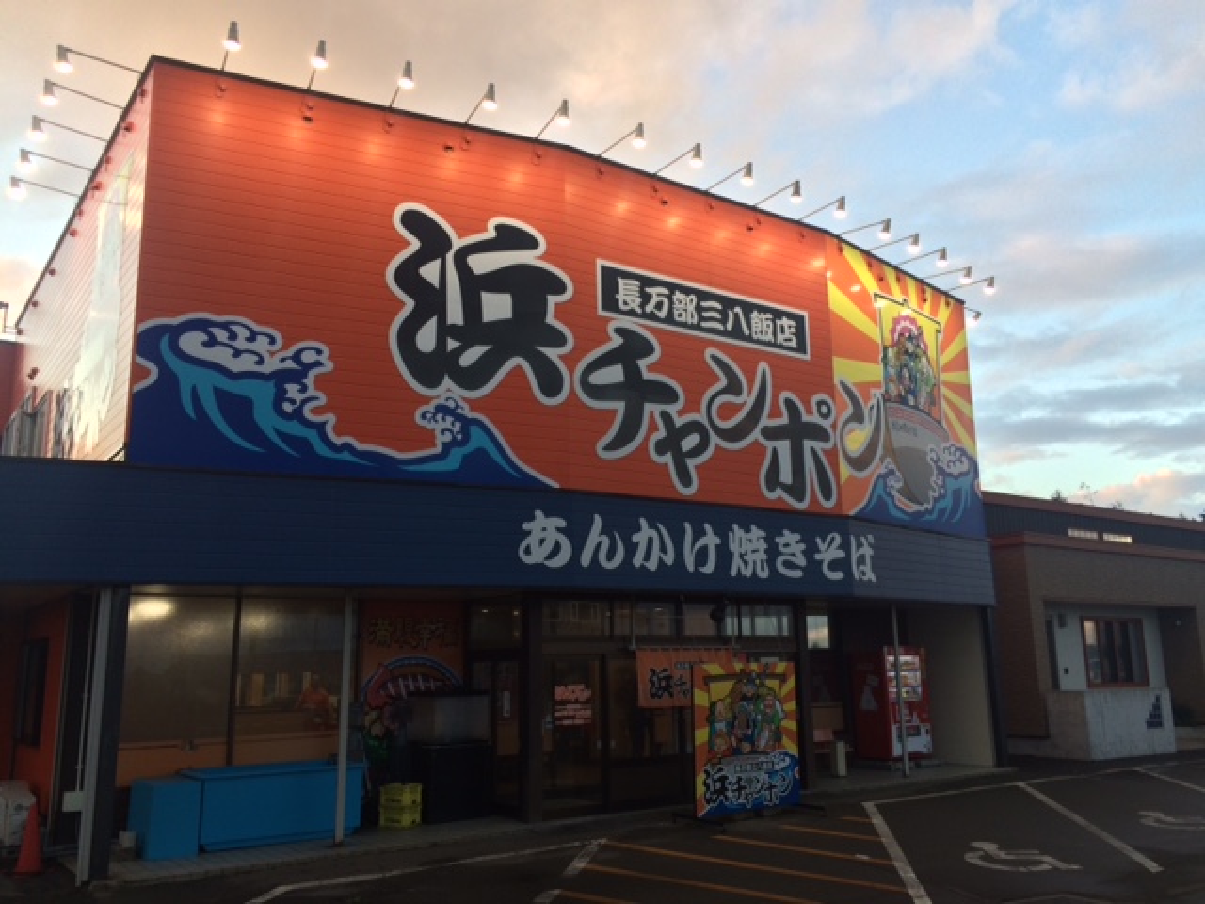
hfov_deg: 61.7
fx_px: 1010
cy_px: 452
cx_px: 602
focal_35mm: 29
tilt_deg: +7.5
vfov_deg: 48.2
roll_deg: -0.2
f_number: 2.2
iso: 40
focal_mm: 4.15
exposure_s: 1/100
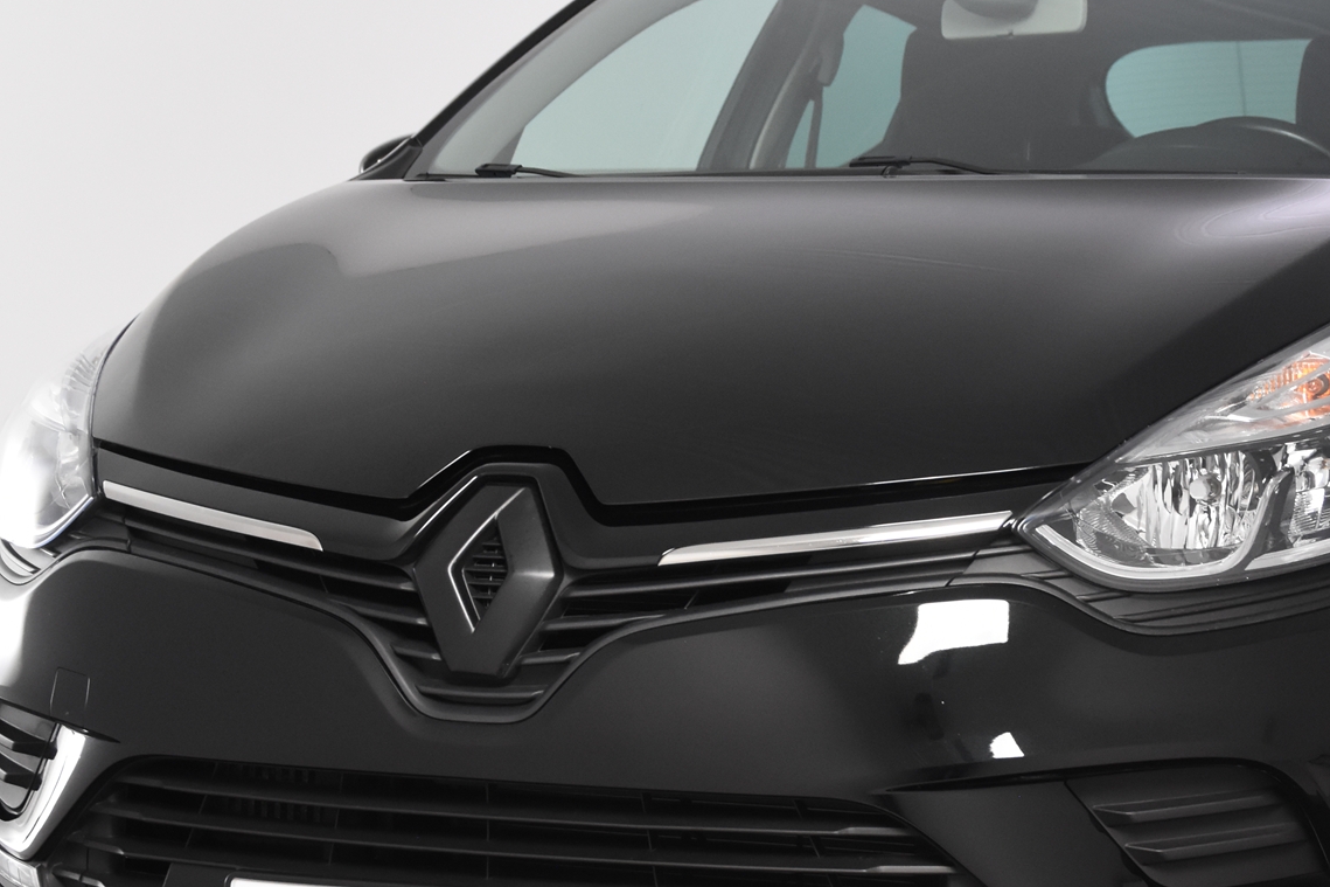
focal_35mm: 86
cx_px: 838
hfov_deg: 23.6
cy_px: 543
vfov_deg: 15.9
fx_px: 3177
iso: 1600
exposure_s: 1/100
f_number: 5
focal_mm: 34
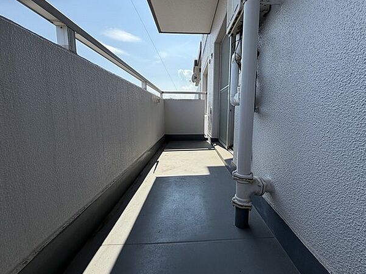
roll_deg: +0.2
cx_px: 195
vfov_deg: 81.7
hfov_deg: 98.0
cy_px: 131
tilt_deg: -6.5
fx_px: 159
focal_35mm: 15
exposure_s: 1/770
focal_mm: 2.22
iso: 32
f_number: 2.2
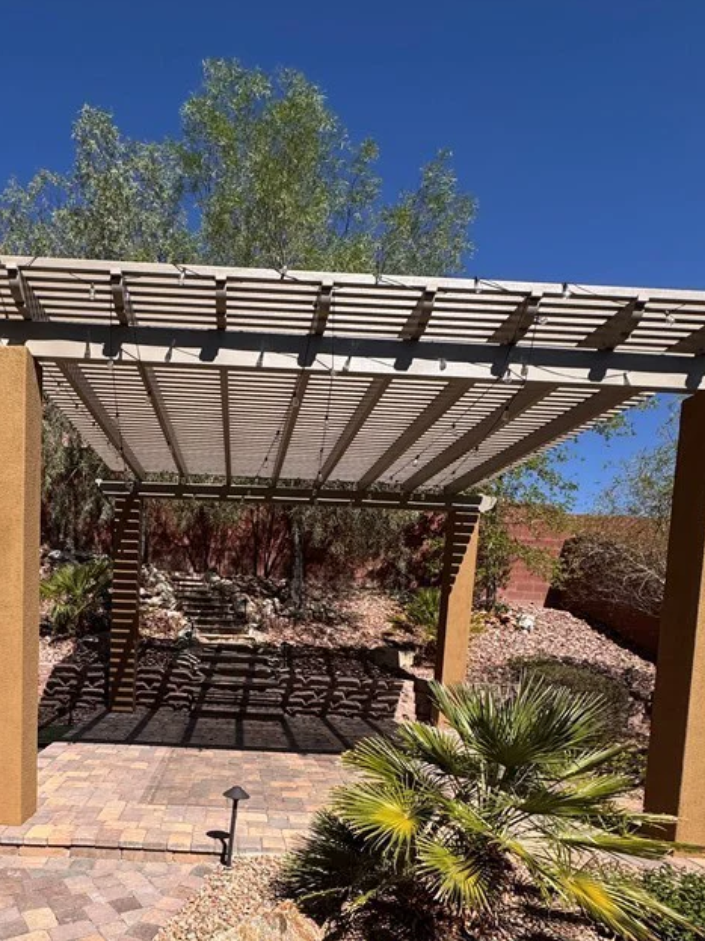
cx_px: 226
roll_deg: -3.7
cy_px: 672
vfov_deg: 70.3
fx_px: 625
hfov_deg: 57.4
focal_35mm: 23
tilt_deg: -7.4
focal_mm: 2.22
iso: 50
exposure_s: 1/2342
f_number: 2.2
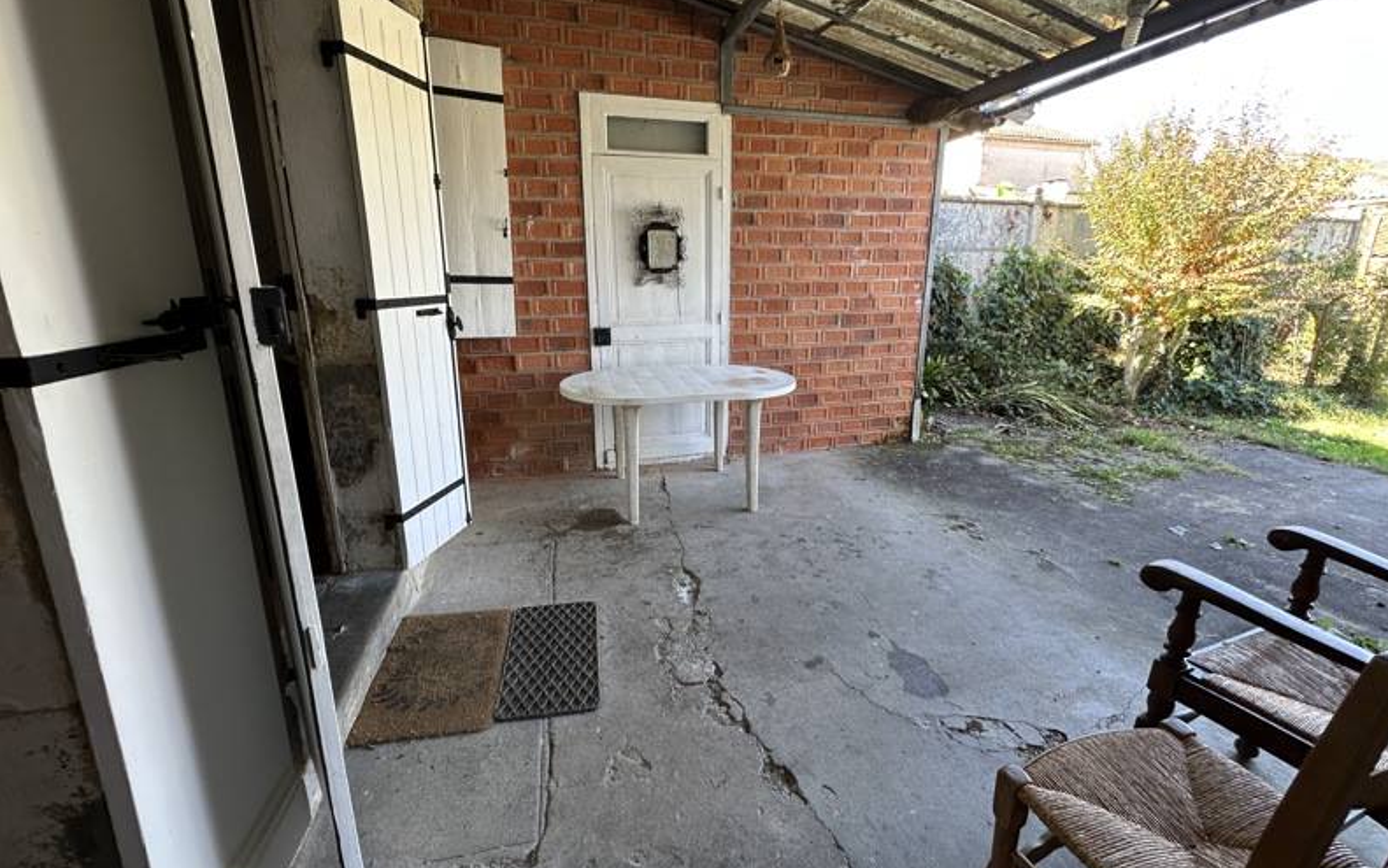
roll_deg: +0.6
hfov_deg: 101.4
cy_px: 402
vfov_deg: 74.7
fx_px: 568
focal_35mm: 15
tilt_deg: -14.1
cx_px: 700
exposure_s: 1/99
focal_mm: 2.22
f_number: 2.2
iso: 80
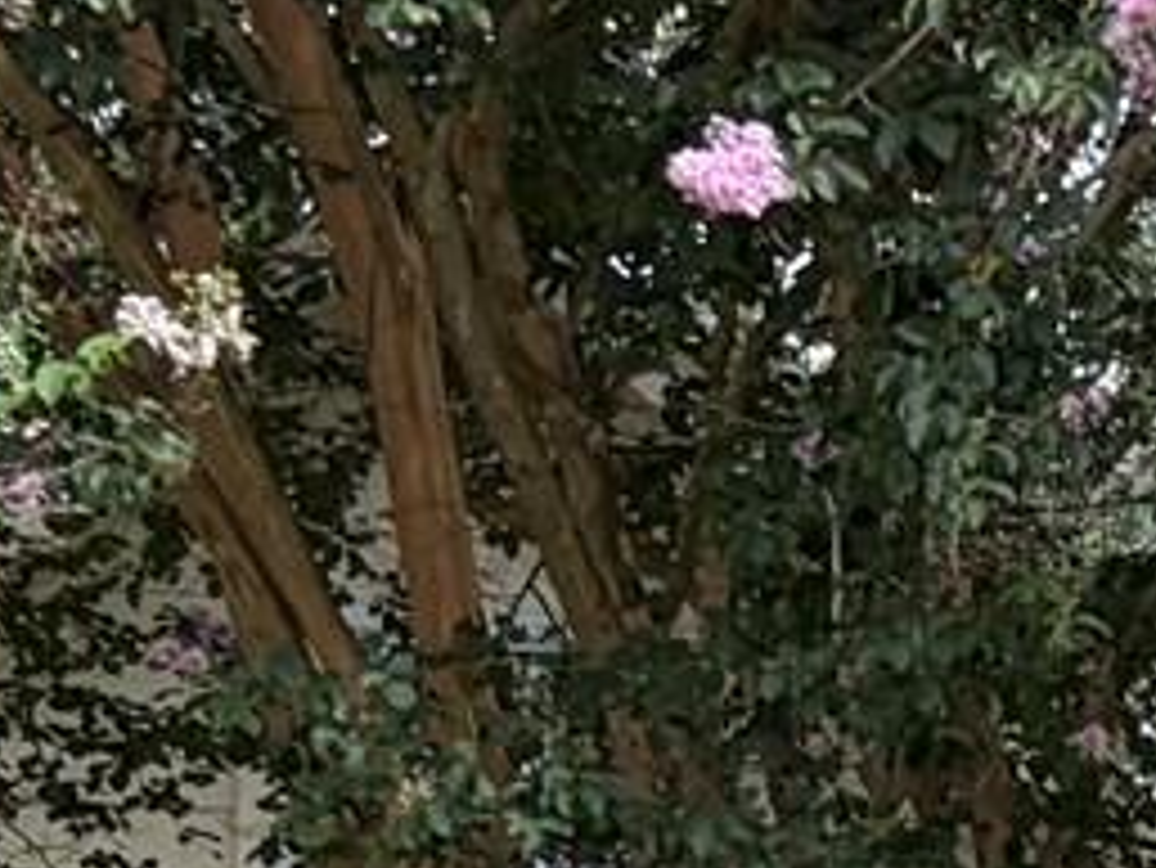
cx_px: 3027
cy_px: 2186
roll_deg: +2.6
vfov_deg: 6.8
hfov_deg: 8.5
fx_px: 6916
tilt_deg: +7.0
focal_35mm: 207
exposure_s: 1/861
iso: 50
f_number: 1.6
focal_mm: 5.96
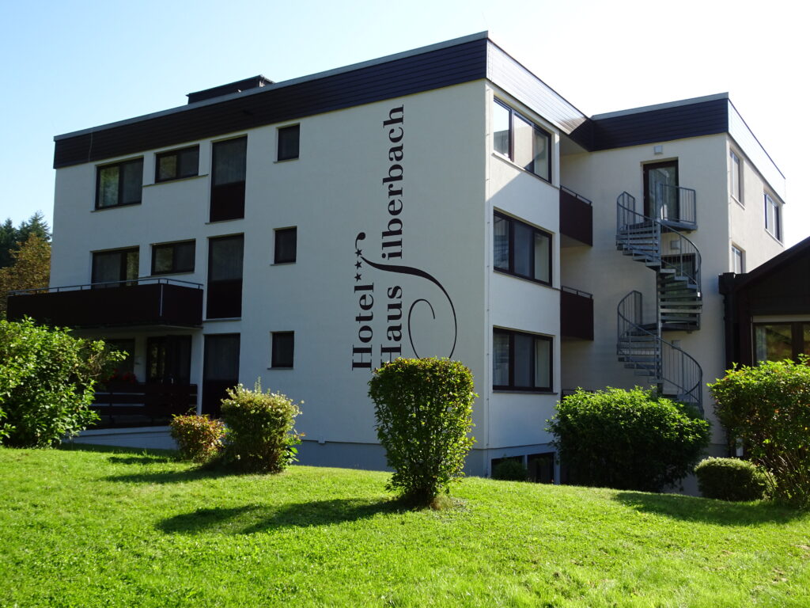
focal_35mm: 35
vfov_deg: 40.7
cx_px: 405
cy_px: 304
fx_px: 819
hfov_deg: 52.6
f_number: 4
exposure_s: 1/320
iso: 80
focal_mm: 5.98
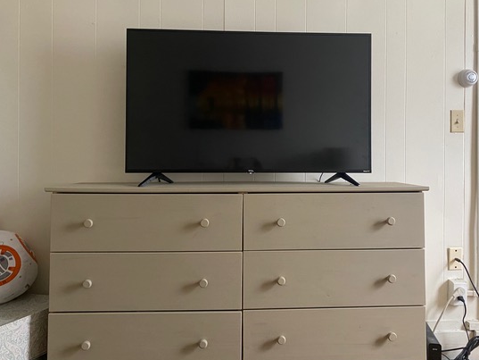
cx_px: 264
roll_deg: +0.0
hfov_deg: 58.2
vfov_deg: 45.3
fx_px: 429
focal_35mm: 31
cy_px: 152
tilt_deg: -1.5
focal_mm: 4.25
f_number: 1.8
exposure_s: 1/60
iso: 250
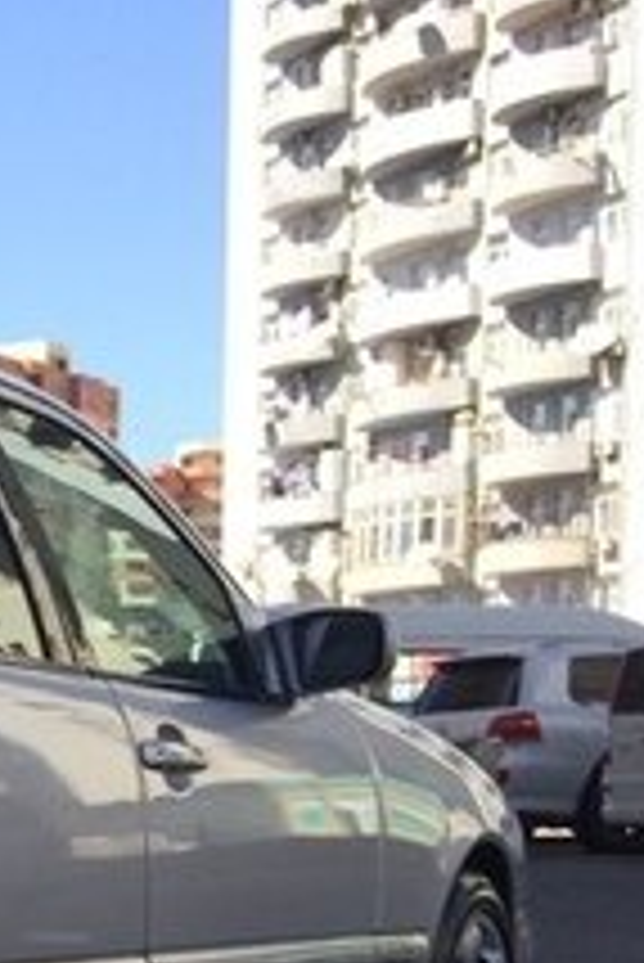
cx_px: -784
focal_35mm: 93
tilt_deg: -4.1
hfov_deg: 12.4
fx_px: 2491
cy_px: 952
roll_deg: +0.2
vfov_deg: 21.2
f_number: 2.2
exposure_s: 1/933
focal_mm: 4.15
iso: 32
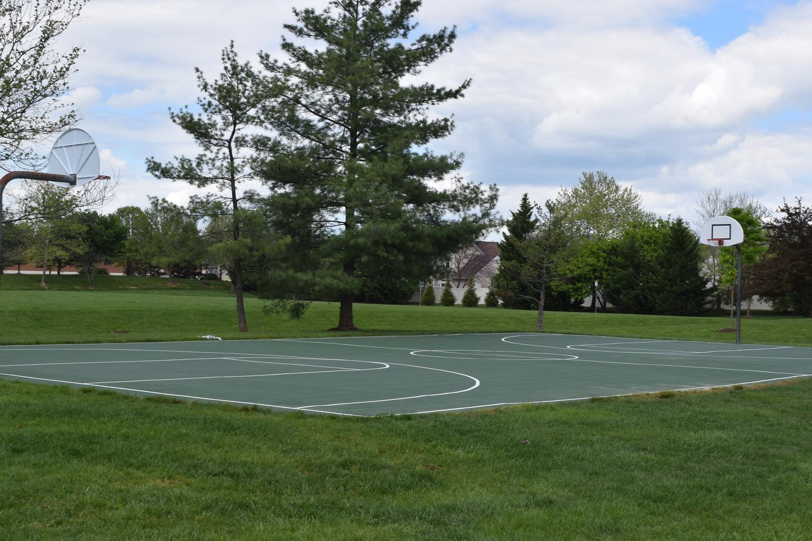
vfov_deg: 25.0
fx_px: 1218
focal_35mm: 54
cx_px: 432
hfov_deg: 36.9
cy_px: 316
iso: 100
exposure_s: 1/200
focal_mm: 26
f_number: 11
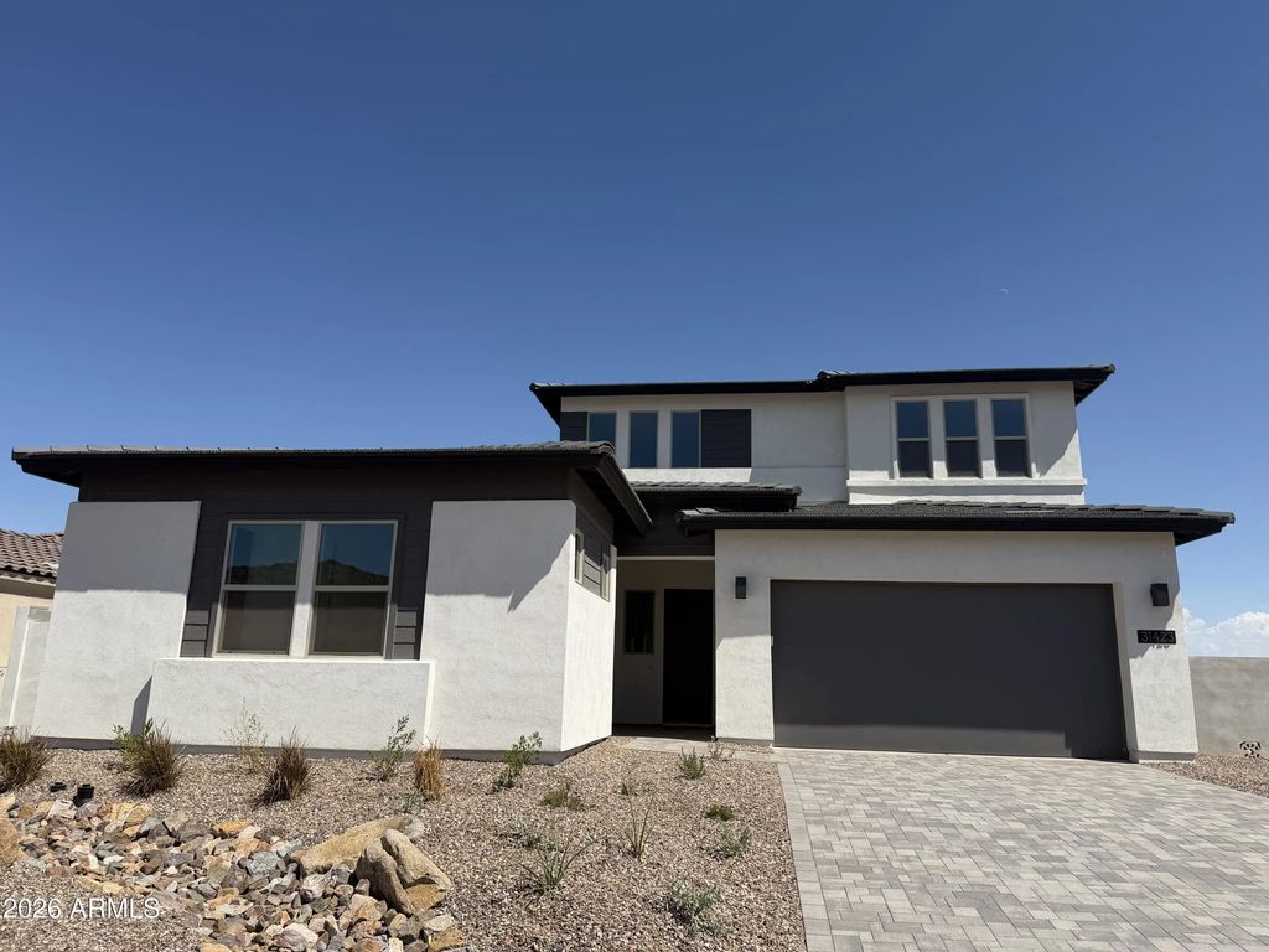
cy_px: 476
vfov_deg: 56.8
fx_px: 880
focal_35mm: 24
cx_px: 634
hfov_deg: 71.6
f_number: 1.78
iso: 80
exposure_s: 1/6173
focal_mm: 6.76
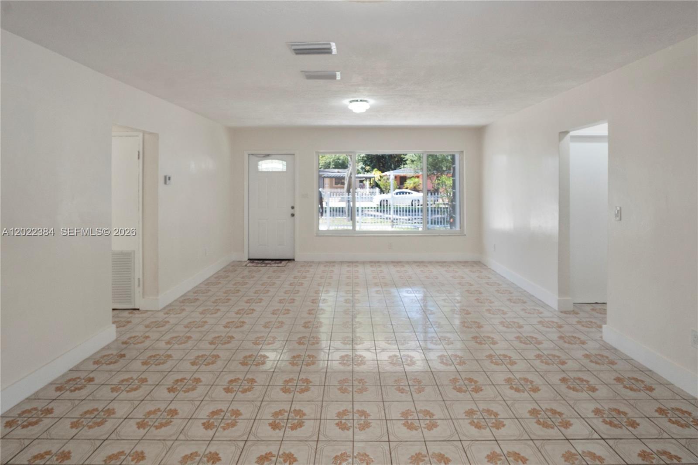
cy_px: 232
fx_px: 349
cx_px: 349
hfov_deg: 90.0
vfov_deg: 67.4
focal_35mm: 18
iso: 500
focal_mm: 12
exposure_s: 1/60
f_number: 8
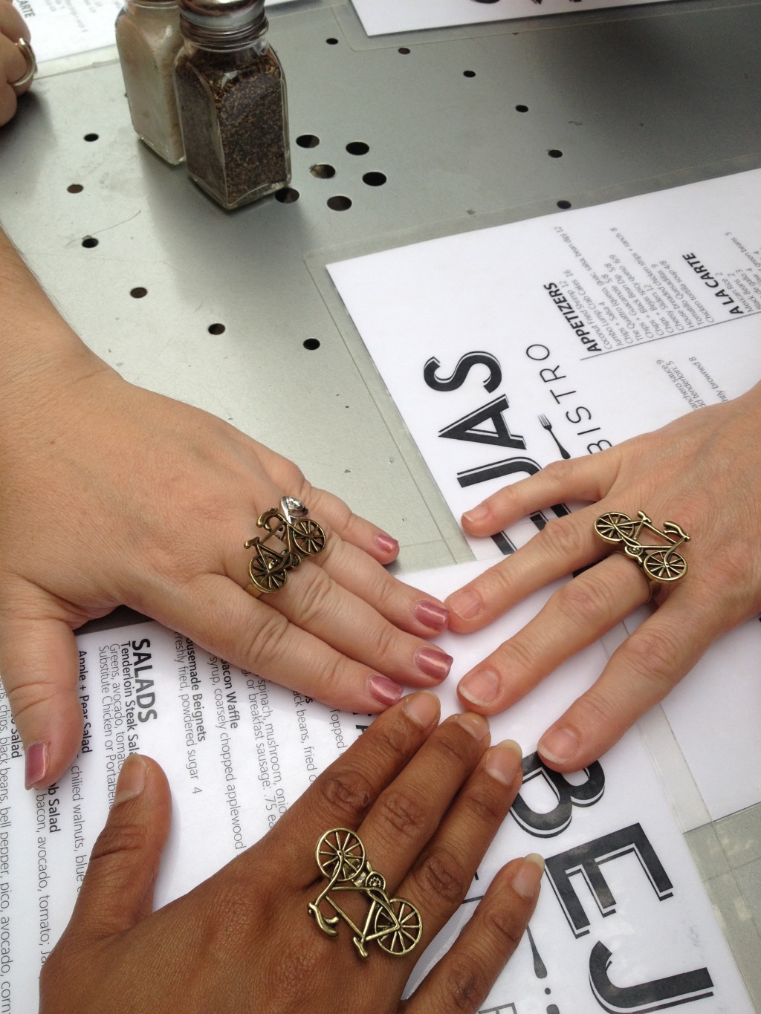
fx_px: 1026
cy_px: 507
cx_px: 380
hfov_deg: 40.7
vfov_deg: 52.6
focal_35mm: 35
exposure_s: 1/232
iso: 50
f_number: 2.4
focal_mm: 4.28
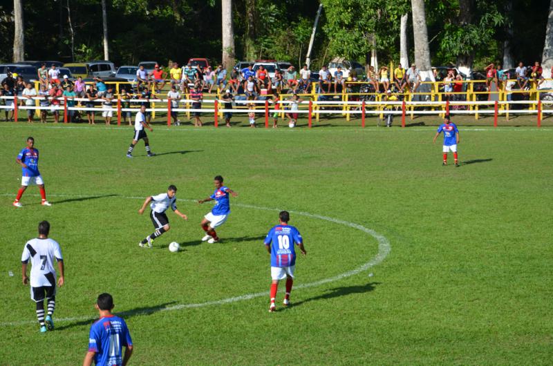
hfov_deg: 19.5
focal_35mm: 105
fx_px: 1610
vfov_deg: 13.0
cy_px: 183
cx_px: 276
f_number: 8
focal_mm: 70
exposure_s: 1/250
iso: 100
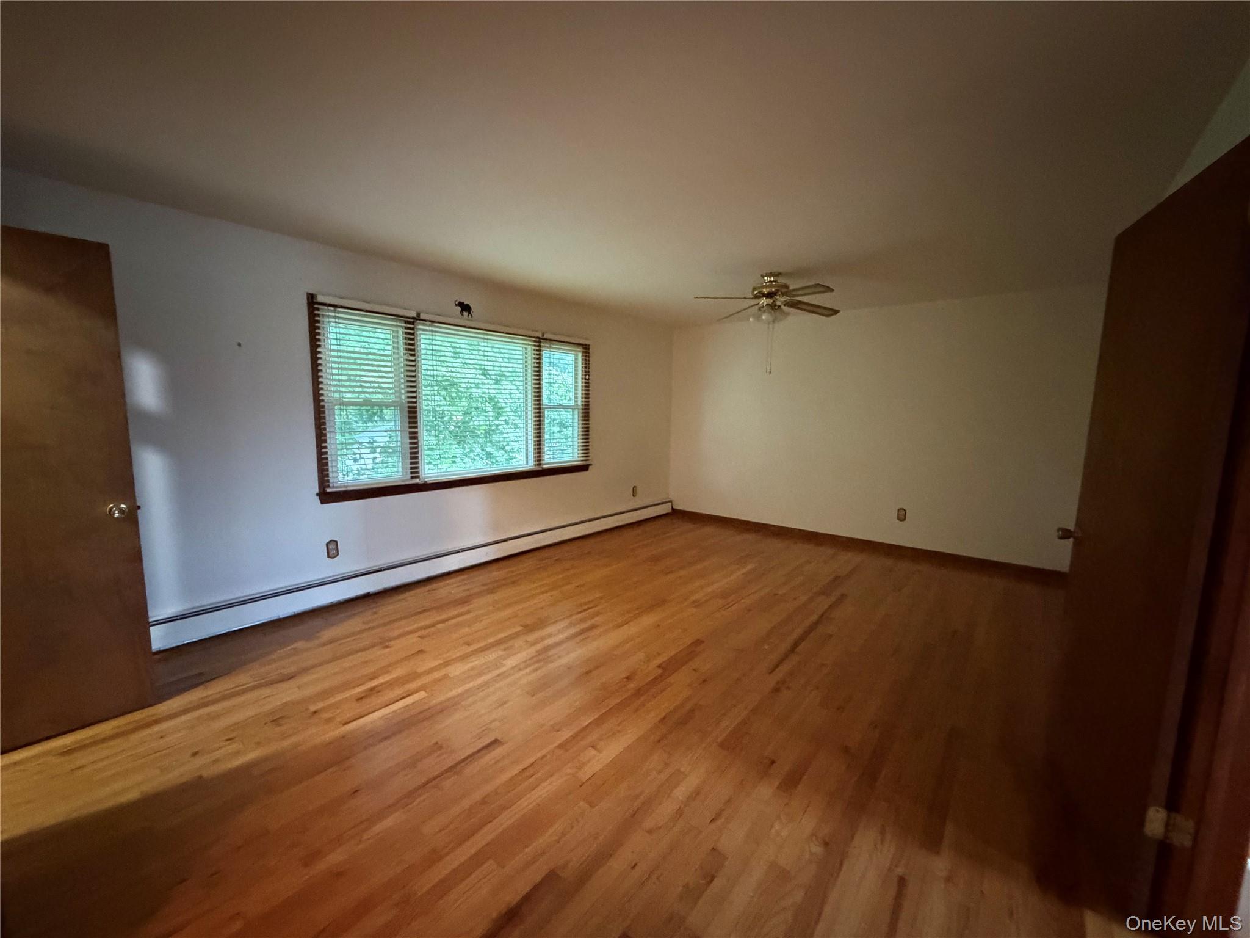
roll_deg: -0.9
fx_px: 506
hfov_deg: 102.1
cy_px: 469
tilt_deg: -5.8
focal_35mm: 14
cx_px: 625
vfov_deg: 85.7
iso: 1250
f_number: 2.2
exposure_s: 1/30
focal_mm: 2.22
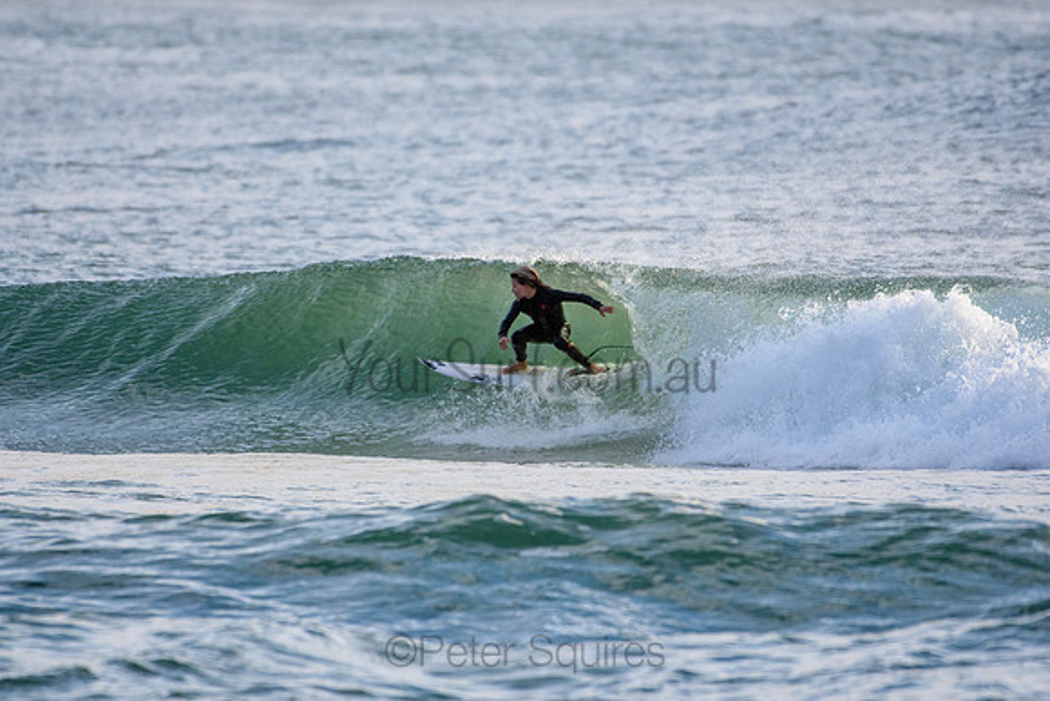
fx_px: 21879
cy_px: 350
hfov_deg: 2.7
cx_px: 525
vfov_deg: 1.8
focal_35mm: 750
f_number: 5.6
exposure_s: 1/2000
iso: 720
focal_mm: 500
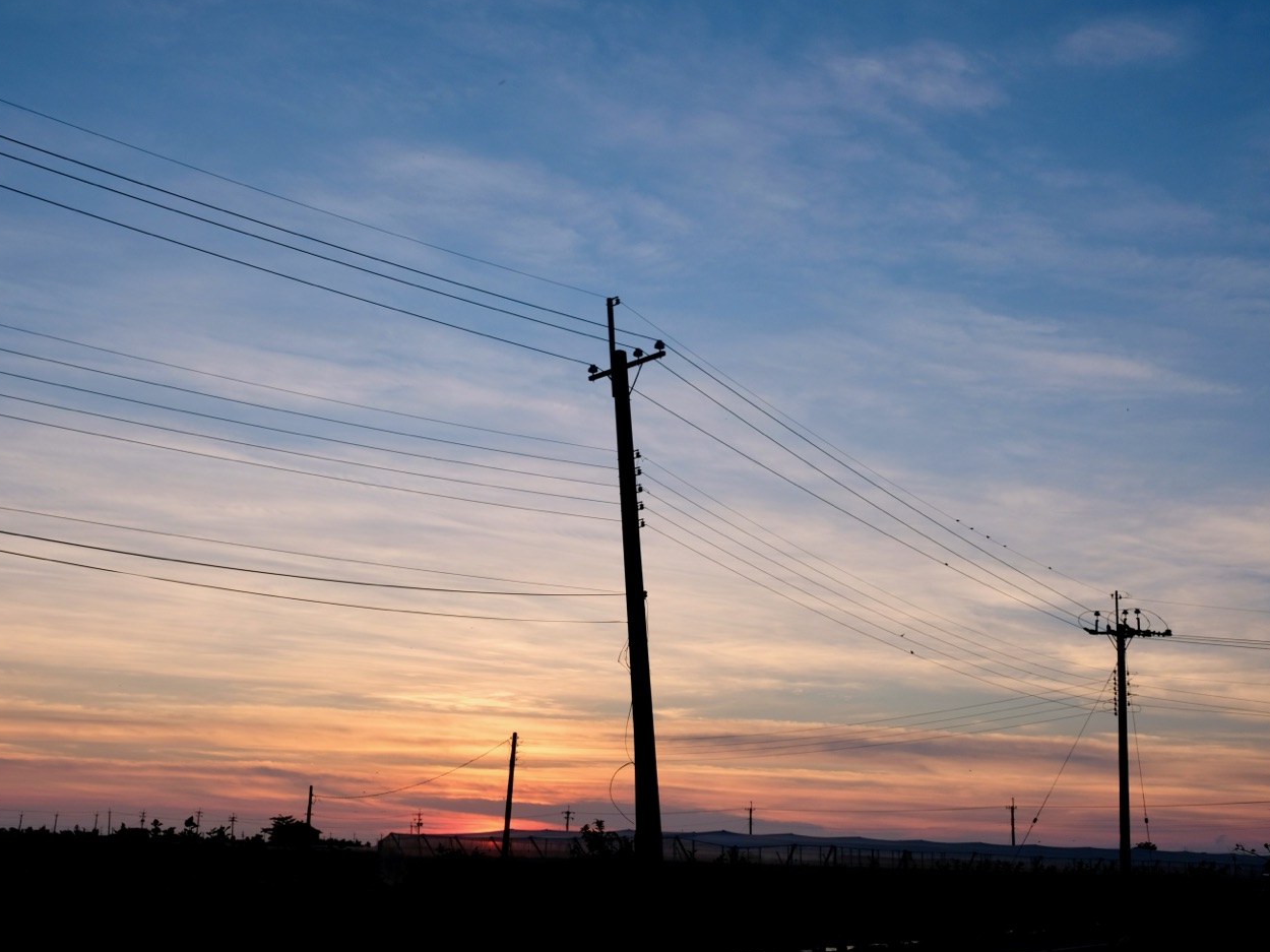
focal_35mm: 41
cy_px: 485
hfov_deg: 45.7
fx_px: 1504
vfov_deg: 35.1
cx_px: 554
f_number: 8
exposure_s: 1/220
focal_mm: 24.9
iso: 400
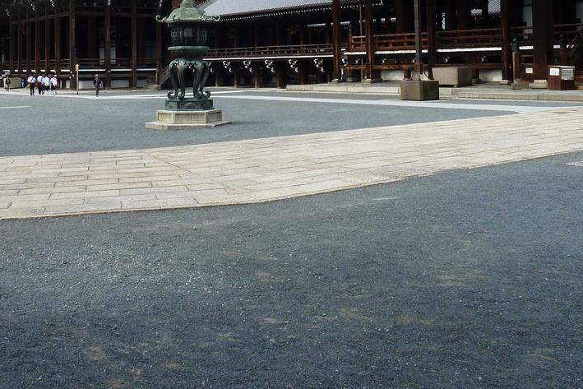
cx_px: 224
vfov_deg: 29.3
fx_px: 713
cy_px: 38
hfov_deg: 44.2
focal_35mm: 44
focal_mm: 4.1
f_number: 4.5
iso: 80
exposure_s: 1/500
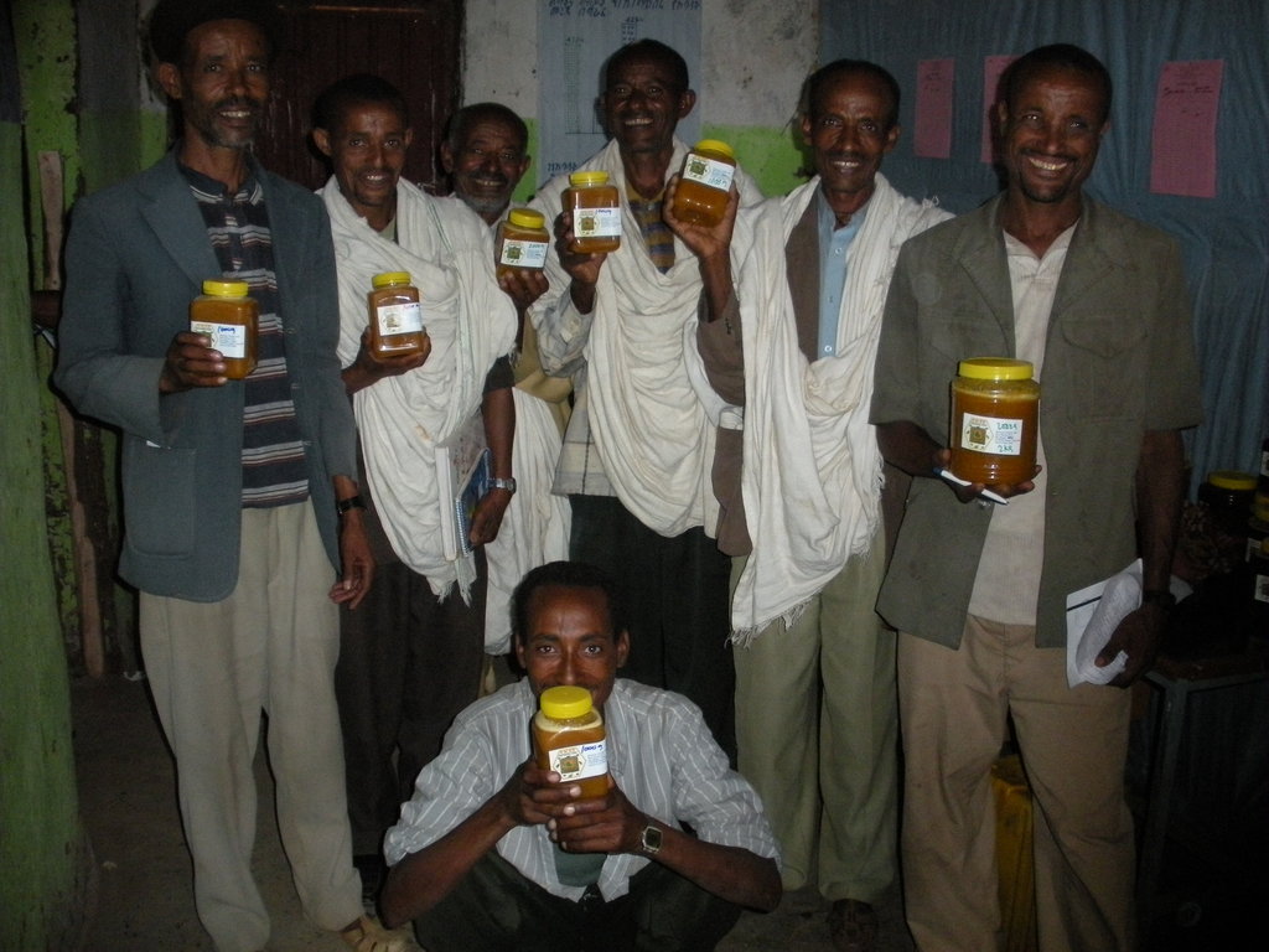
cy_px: 476
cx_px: 634
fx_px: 1283
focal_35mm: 35
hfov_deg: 52.6
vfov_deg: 40.7
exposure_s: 1/60
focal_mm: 6.3
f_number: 3.5
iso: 400
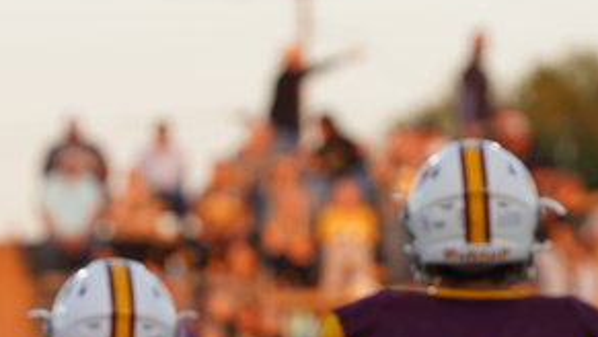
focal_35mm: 509
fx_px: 8075
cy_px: 541
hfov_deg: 4.2
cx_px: -84
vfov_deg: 2.4
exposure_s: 1/160
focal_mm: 138
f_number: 4
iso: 160
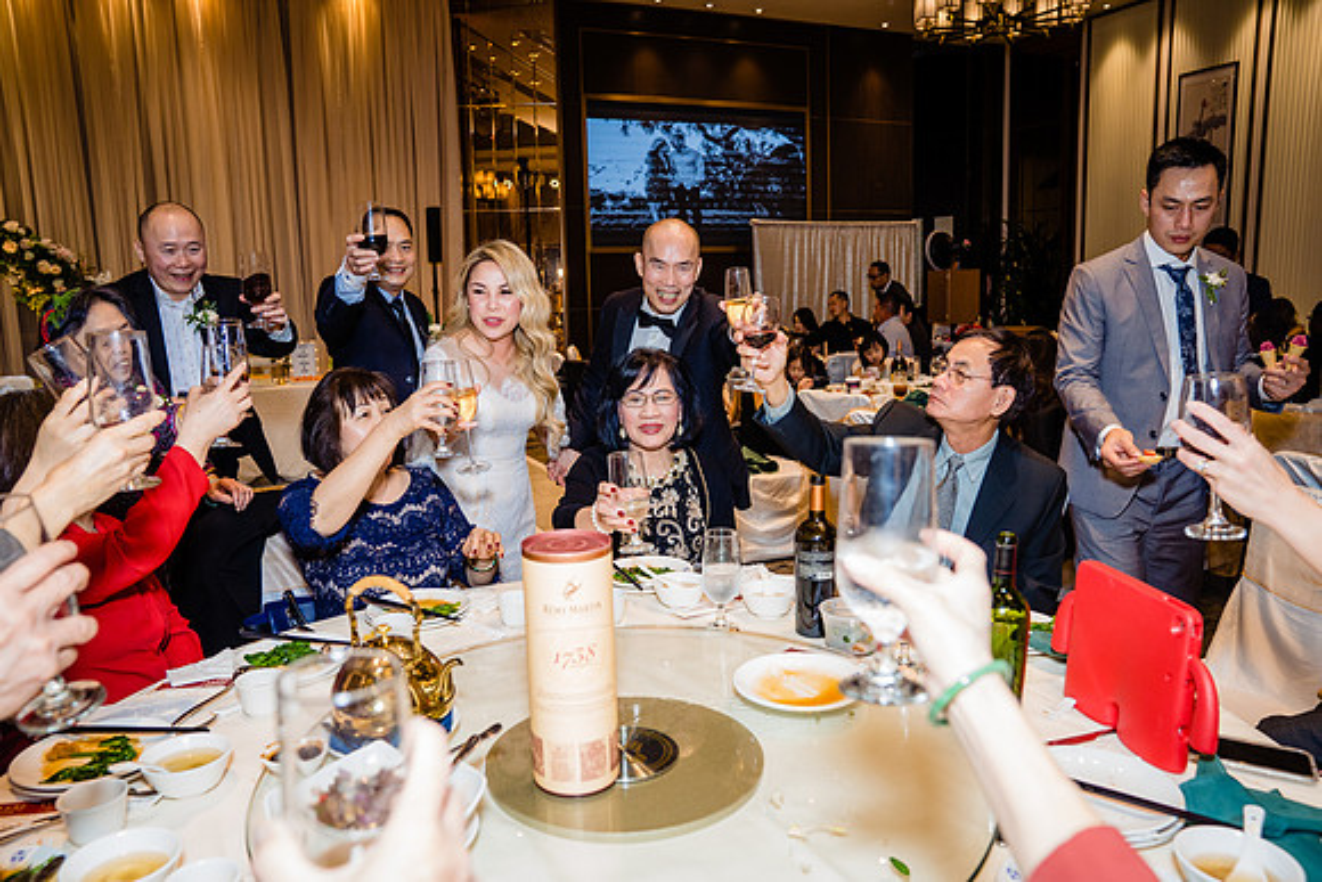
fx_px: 955
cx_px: 661
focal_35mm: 26
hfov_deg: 69.4
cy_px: 441
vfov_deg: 49.6
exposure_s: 1/160
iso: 1250
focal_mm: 26
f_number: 4
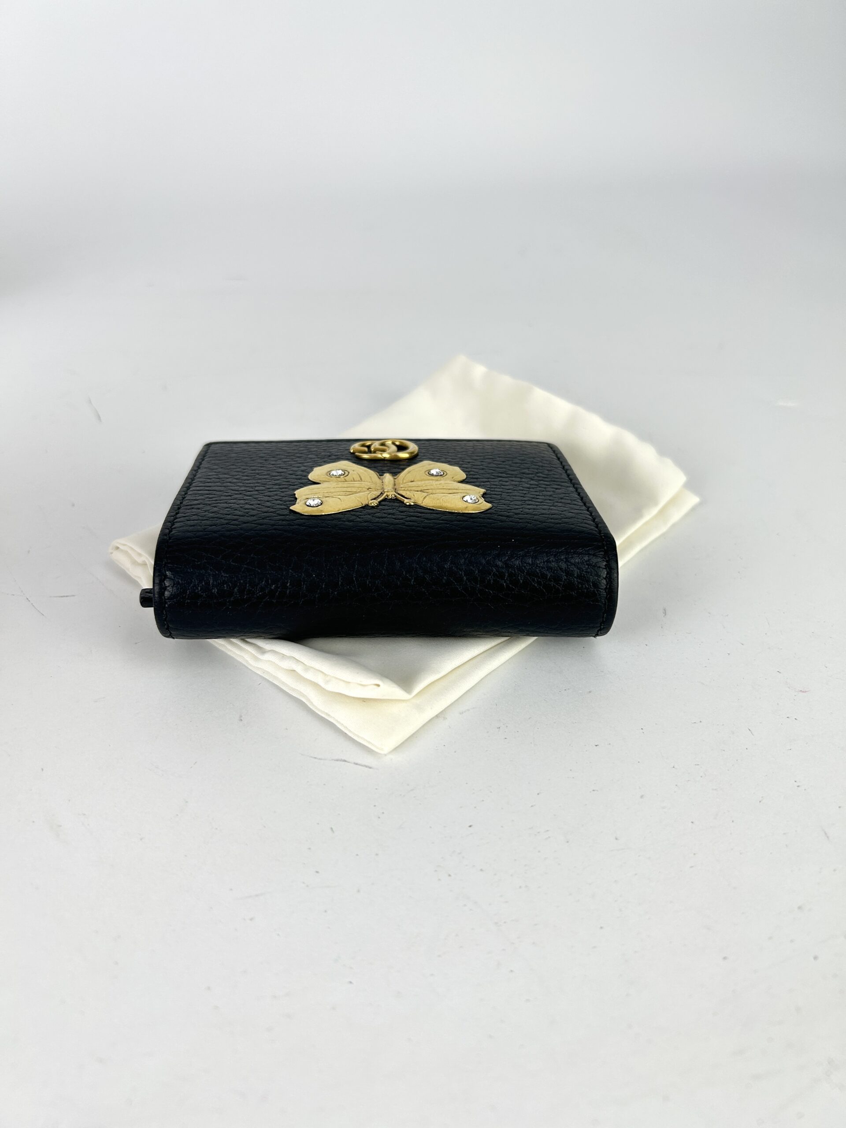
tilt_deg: -34.7
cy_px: 564
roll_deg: -2.7
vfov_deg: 67.3
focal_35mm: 26
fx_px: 847
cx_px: 423
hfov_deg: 53.1
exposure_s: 1/165
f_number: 1.5
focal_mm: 5.7
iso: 40
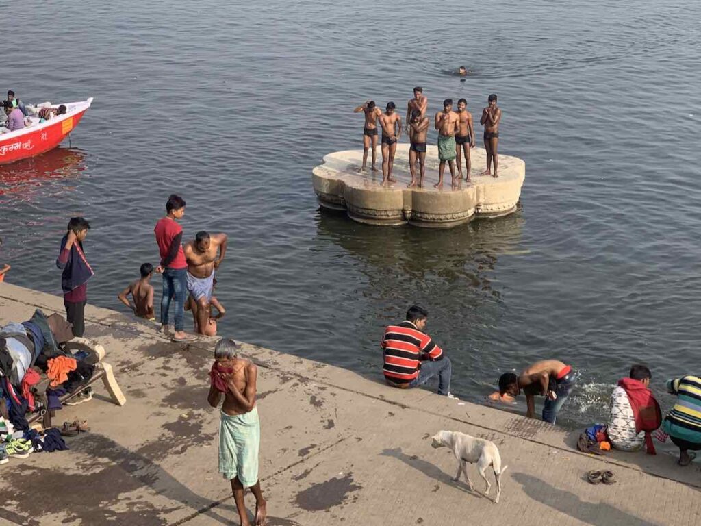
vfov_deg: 28.0
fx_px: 1053
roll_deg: +0.2
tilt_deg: -15.4
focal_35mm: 52
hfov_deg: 36.8
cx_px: 350
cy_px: 263
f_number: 2.4
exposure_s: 1/585
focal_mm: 6
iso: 16
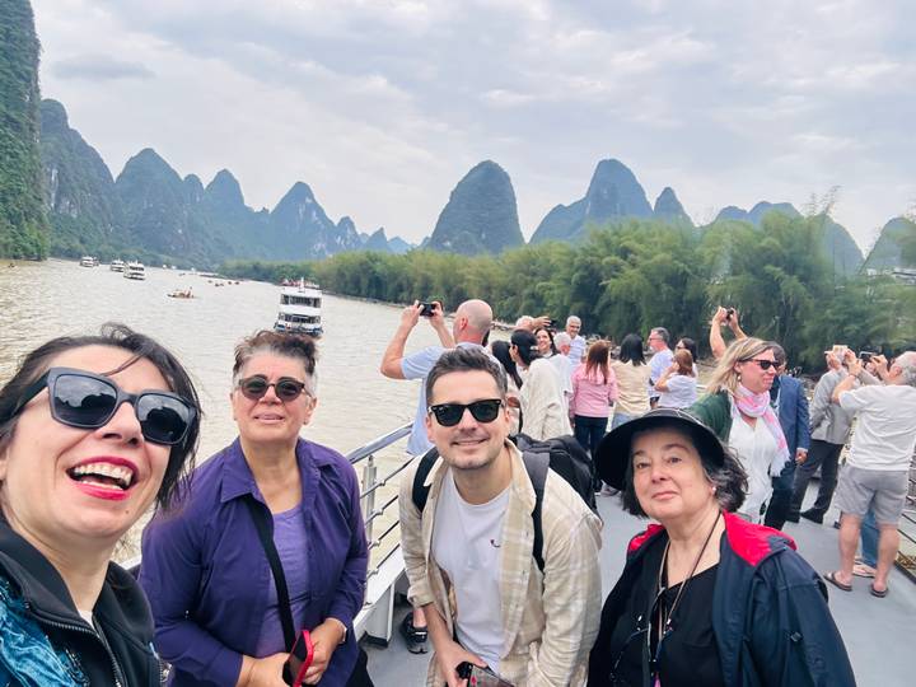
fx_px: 609
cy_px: 344
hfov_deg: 73.9
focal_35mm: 23
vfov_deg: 58.9
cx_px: 458
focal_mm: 2.69
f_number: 1.9
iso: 25
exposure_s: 1/389
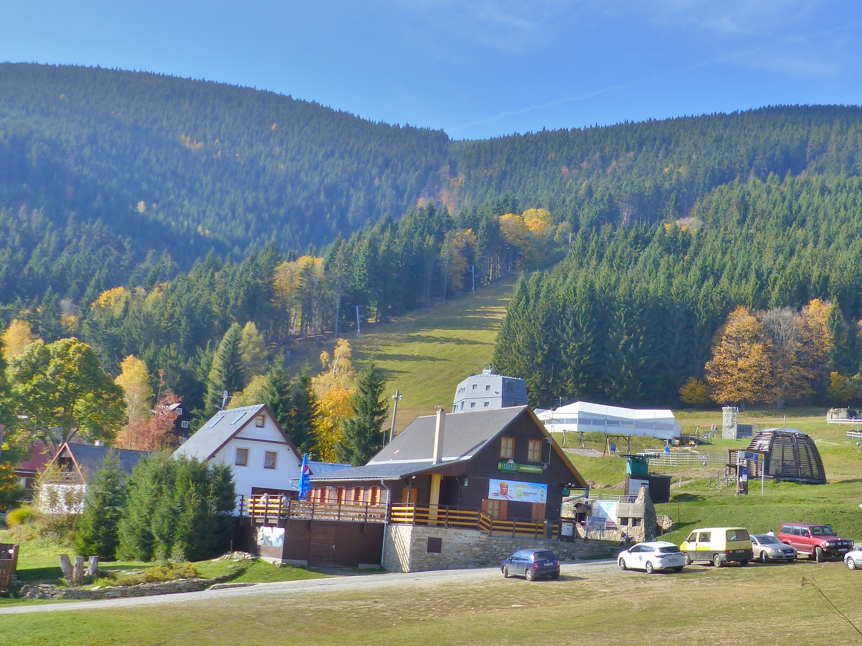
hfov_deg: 32.4
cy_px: 244
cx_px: 574
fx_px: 1469
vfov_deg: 24.7
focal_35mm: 59
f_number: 4
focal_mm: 7.6
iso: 100
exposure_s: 1/500
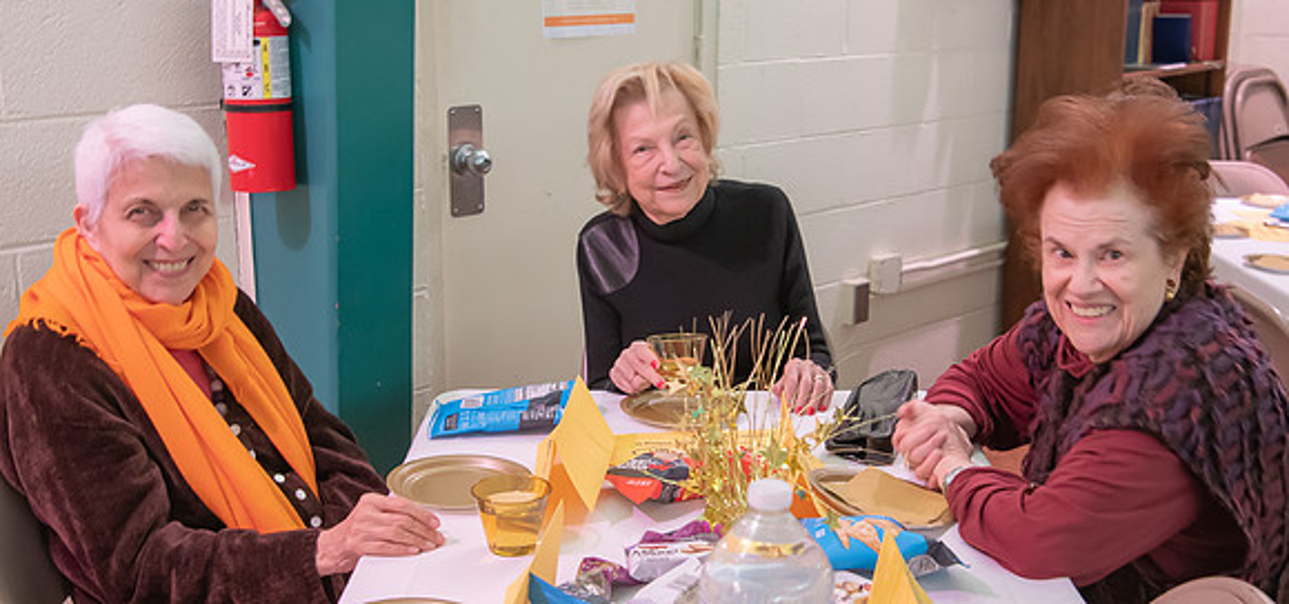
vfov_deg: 23.1
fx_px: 1482
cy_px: 294
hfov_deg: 47.0
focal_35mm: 45
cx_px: 673
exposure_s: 1/8
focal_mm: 32
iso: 640
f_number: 5.6
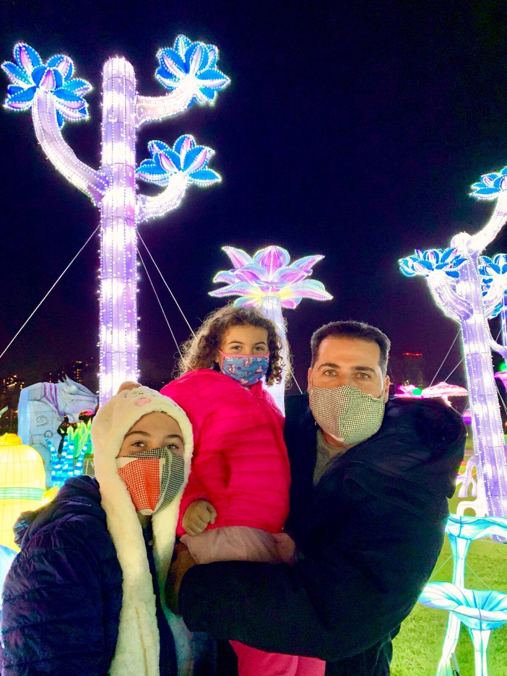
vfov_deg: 67.3
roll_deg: +0.5
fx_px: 508
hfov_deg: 53.1
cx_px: 254
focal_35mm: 26
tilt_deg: +9.5
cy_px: 338
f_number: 1.8
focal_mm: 4.25
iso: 400
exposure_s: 1/40
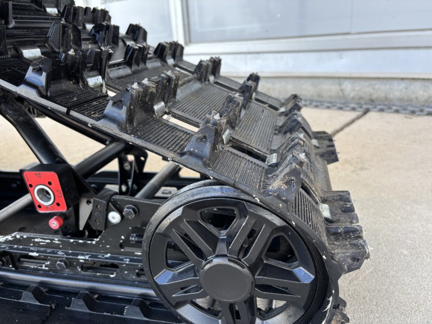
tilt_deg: -19.9
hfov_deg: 67.3
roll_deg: +4.0
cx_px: 216
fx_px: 324
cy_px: 162
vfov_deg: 53.1
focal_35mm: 26
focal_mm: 5.96
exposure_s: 1/135
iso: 32
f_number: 1.6
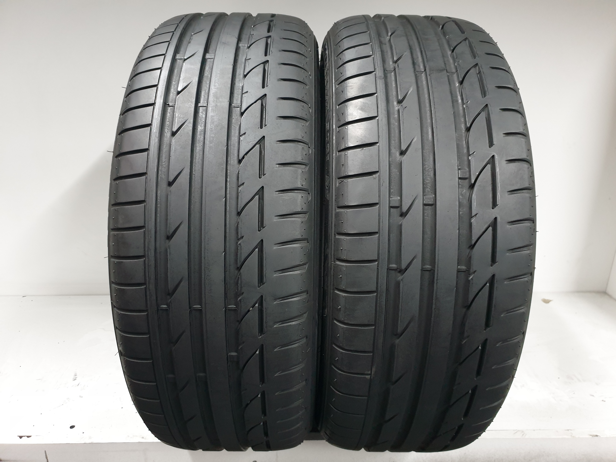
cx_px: 308
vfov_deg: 53.1
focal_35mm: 26
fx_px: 463
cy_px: 231
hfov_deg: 67.3
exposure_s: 1/33
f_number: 1.5
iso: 320
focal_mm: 4.3
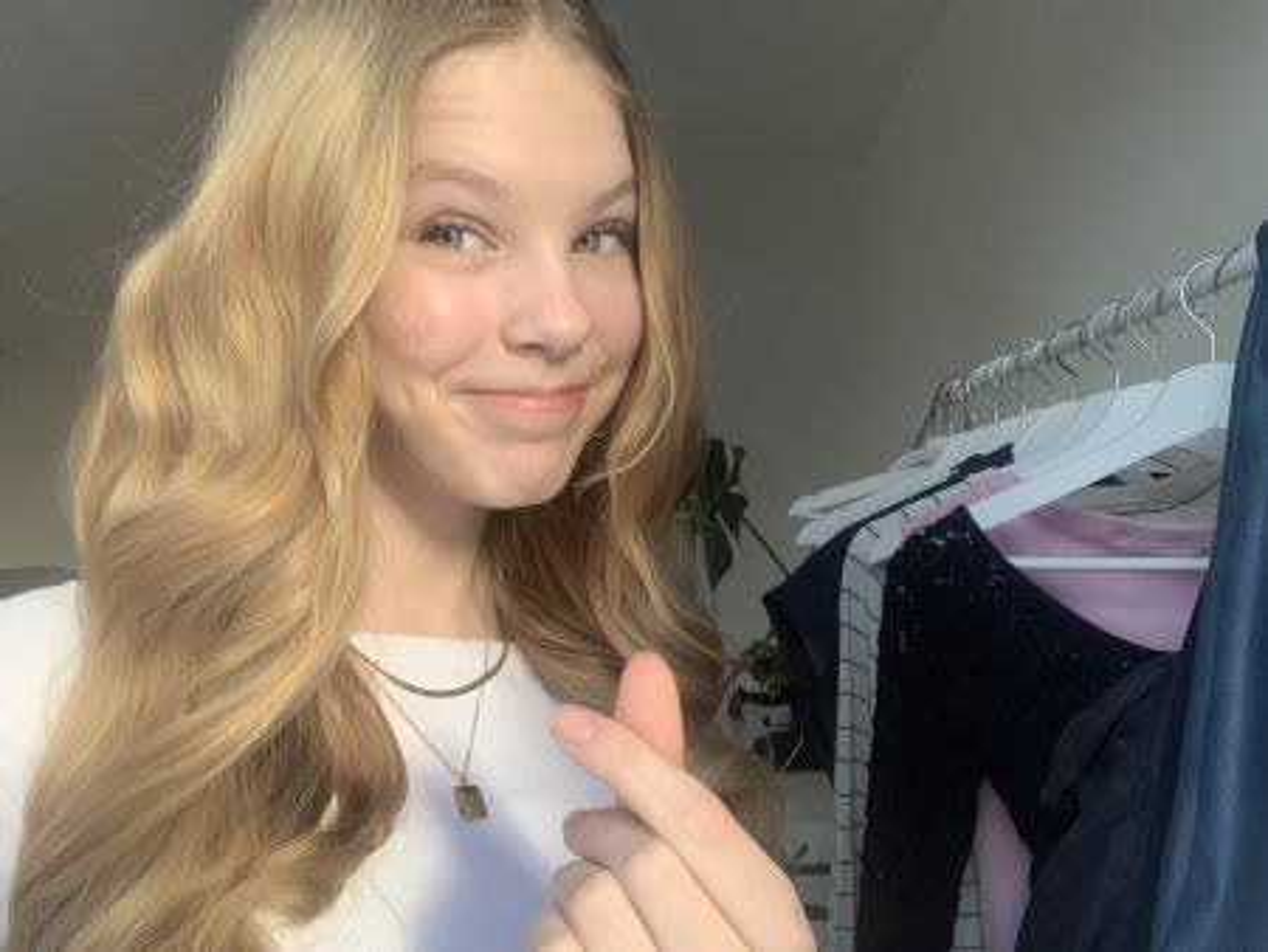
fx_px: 1173
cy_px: 476
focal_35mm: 32
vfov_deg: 44.2
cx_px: 634
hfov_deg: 56.8
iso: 32
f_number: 2.2
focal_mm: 2.87
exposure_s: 1/121
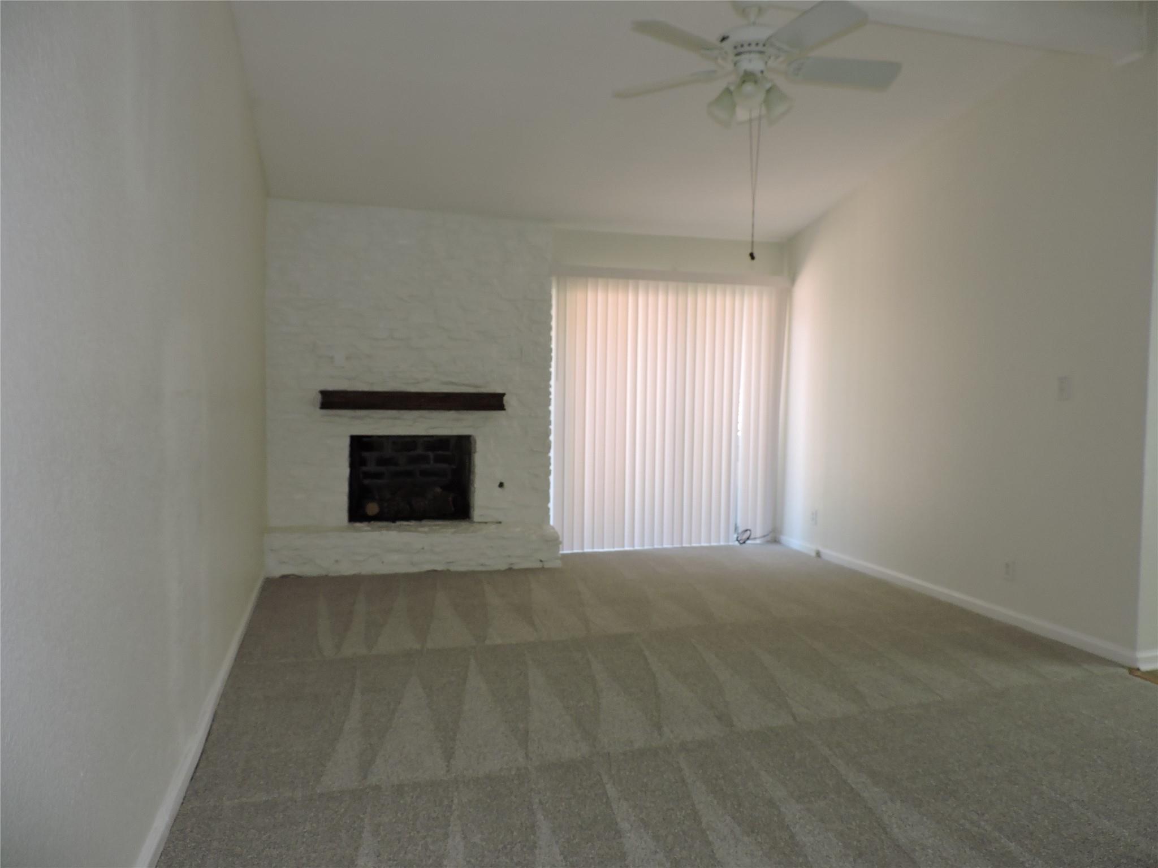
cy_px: 434
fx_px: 803
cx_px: 579
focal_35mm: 24
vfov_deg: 56.8
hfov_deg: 71.6
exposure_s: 1/40
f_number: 3
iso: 180
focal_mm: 4.3
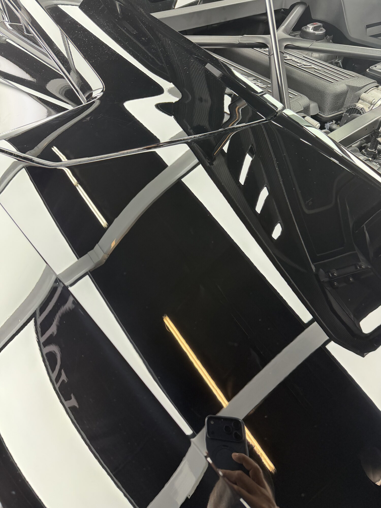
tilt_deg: -47.2
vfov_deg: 71.6
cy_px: 254
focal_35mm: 24
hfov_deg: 56.8
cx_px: 190
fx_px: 352
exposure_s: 1/60
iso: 160
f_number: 1.78
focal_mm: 6.76
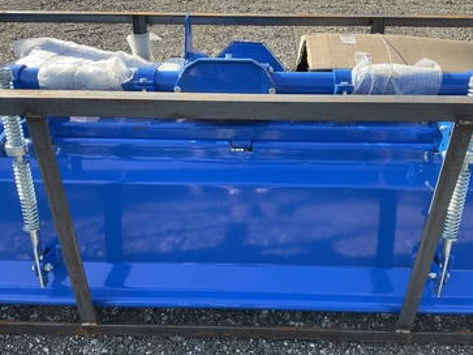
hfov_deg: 56.8
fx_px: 437
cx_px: 248
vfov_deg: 44.1
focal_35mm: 32
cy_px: 175
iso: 25
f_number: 1.8
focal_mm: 3
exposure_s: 1/344
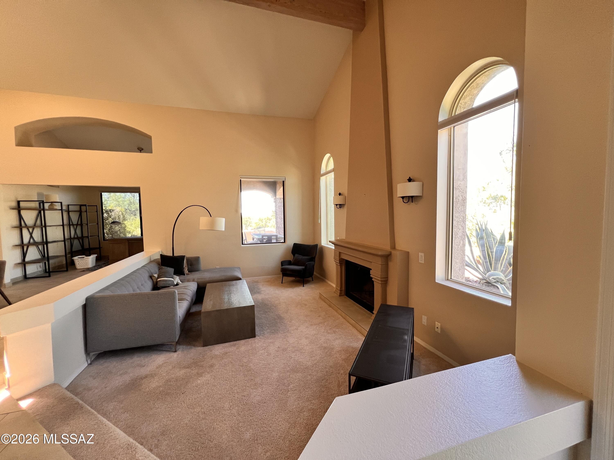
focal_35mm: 13
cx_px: 307
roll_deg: +1.0
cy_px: 230
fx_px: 231
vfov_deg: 89.9
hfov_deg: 106.2
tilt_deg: -3.7
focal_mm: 1.57
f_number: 1.8
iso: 125
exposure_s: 1/99
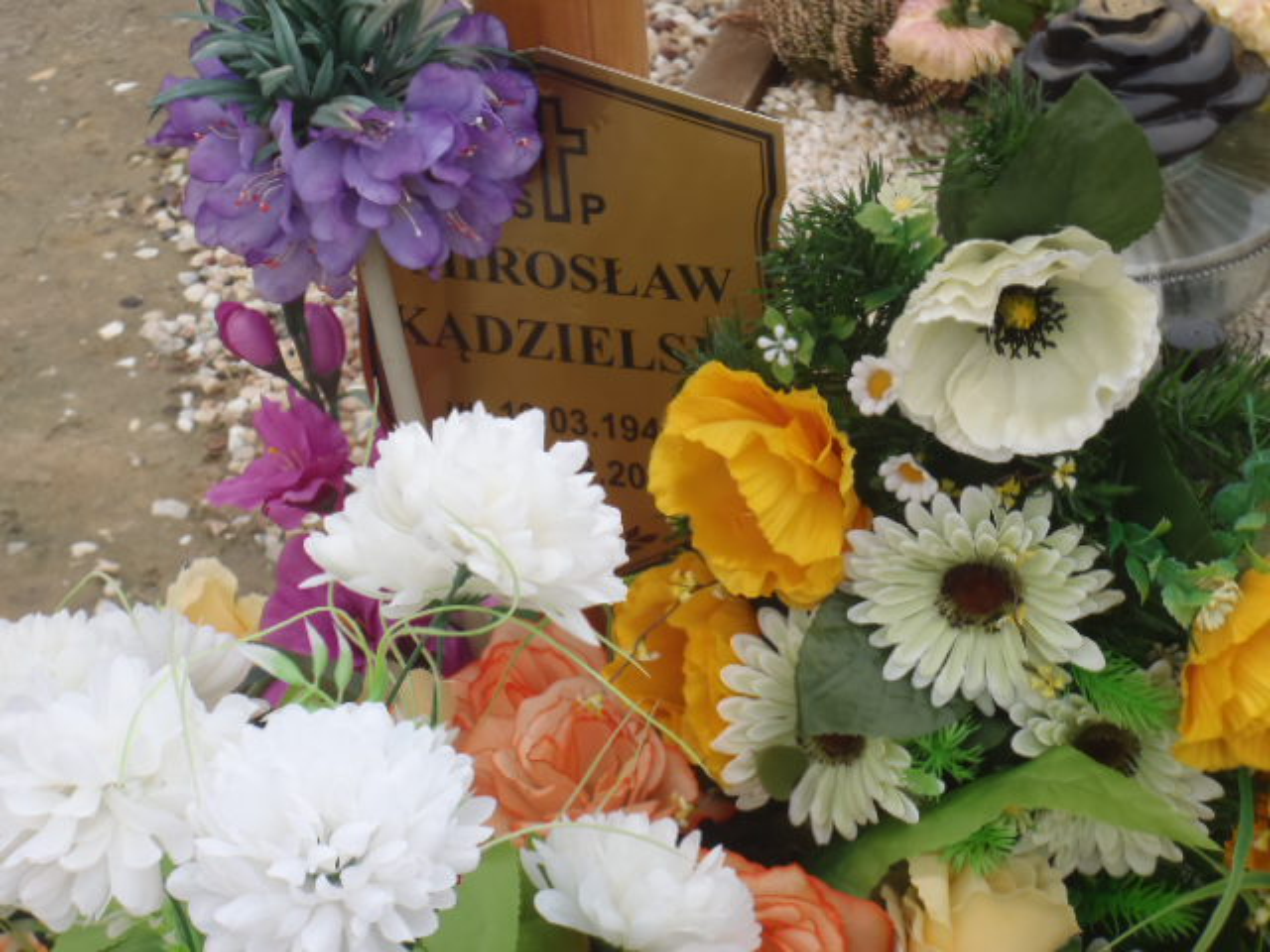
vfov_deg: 14.5
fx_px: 3742
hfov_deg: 19.3
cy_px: 476
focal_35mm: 102
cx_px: 635
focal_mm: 18.2
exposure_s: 1/100
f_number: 5.1
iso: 100
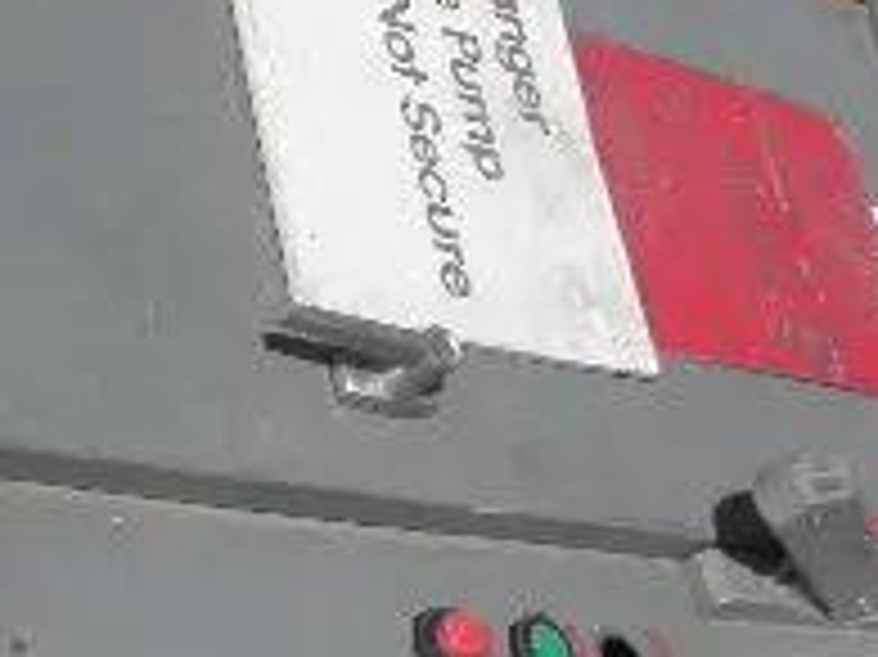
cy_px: 86
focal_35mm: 92
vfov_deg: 15.9
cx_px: 288
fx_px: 2332
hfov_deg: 21.2
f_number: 8.5
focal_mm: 5
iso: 64
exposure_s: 1/250
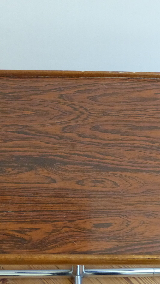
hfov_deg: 22.6
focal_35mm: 53
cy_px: 142
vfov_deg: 39.2
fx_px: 400
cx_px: 82
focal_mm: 6.4
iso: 400
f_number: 2.8
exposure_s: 1/15
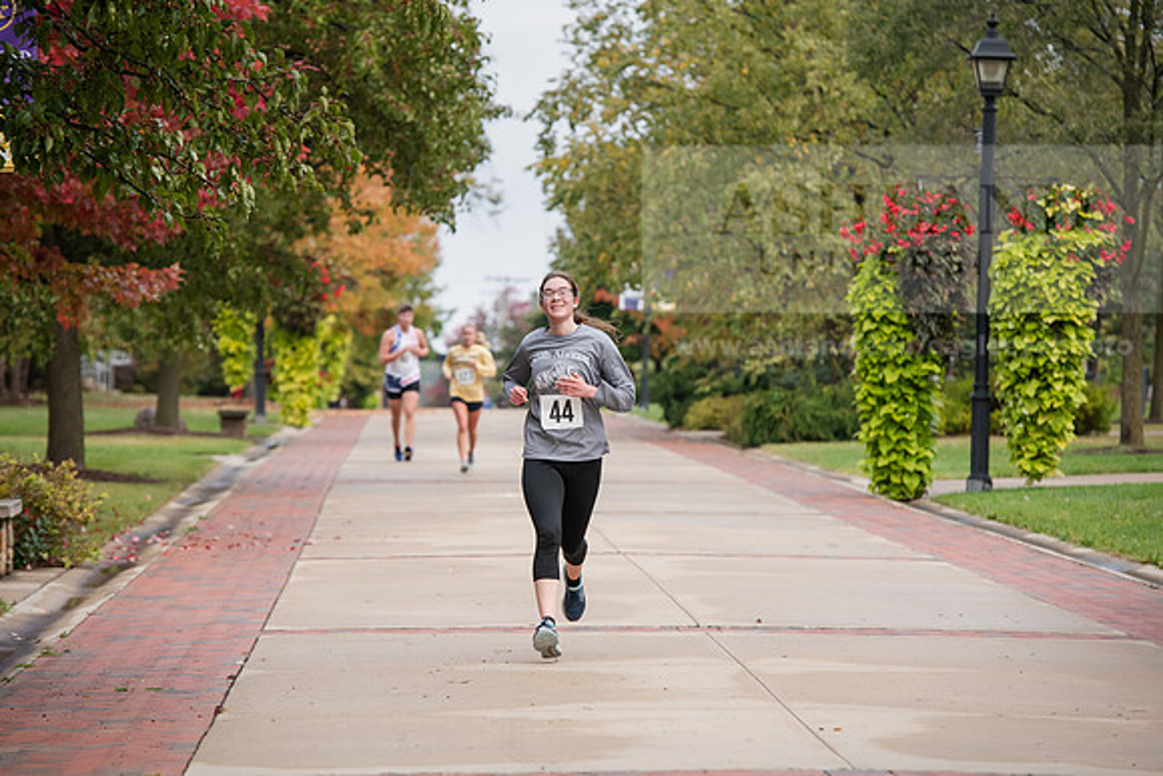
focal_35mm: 165
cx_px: 582
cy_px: 388
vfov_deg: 8.3
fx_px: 5331
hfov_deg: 12.4
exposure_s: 1/500
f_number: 5
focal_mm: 165
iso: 500
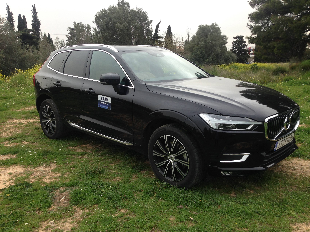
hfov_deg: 55.4
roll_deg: +1.9
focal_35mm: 33
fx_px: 296
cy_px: 116
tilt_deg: -13.1
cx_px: 155
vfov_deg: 42.9
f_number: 2.4
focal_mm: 4.12
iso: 50
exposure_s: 1/596
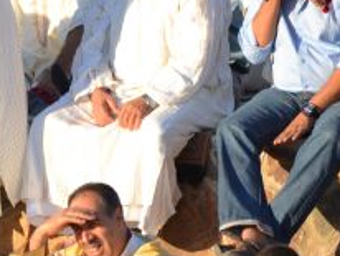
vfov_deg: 1.7
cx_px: -43
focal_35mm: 894
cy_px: 233
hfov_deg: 2.2
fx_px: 8791
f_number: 5.6
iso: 100
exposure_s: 1/500
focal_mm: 200
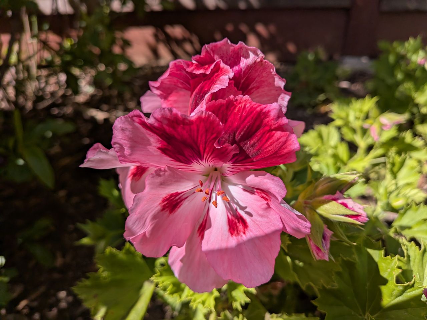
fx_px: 296
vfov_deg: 56.8
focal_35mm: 24
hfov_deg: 71.6
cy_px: 160
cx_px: 214
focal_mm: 4.53
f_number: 1.7
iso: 27
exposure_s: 1/2463
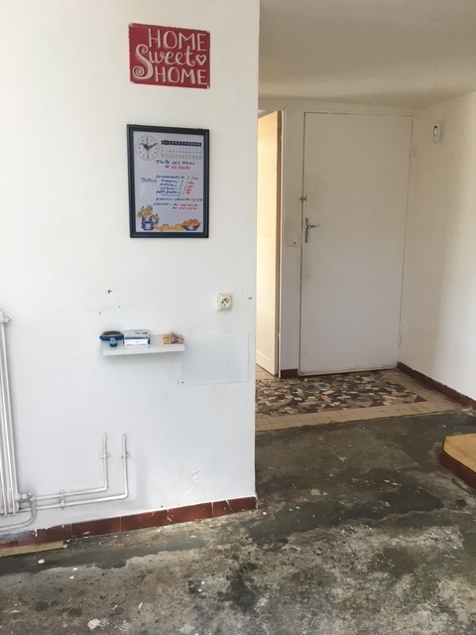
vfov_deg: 61.7
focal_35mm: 29
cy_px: 318
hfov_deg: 48.2
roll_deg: +0.2
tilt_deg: -10.5
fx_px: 532
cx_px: 238
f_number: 2.2
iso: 32
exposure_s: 1/17
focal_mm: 4.15
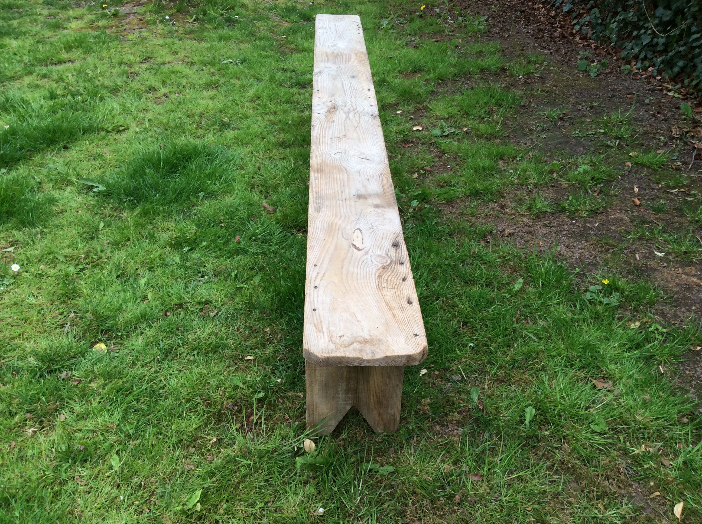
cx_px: 351
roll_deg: +0.6
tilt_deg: -34.0
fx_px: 648
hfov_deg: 56.9
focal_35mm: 32
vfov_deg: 44.1
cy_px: 262
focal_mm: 3.3
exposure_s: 1/430
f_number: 2.4
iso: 32
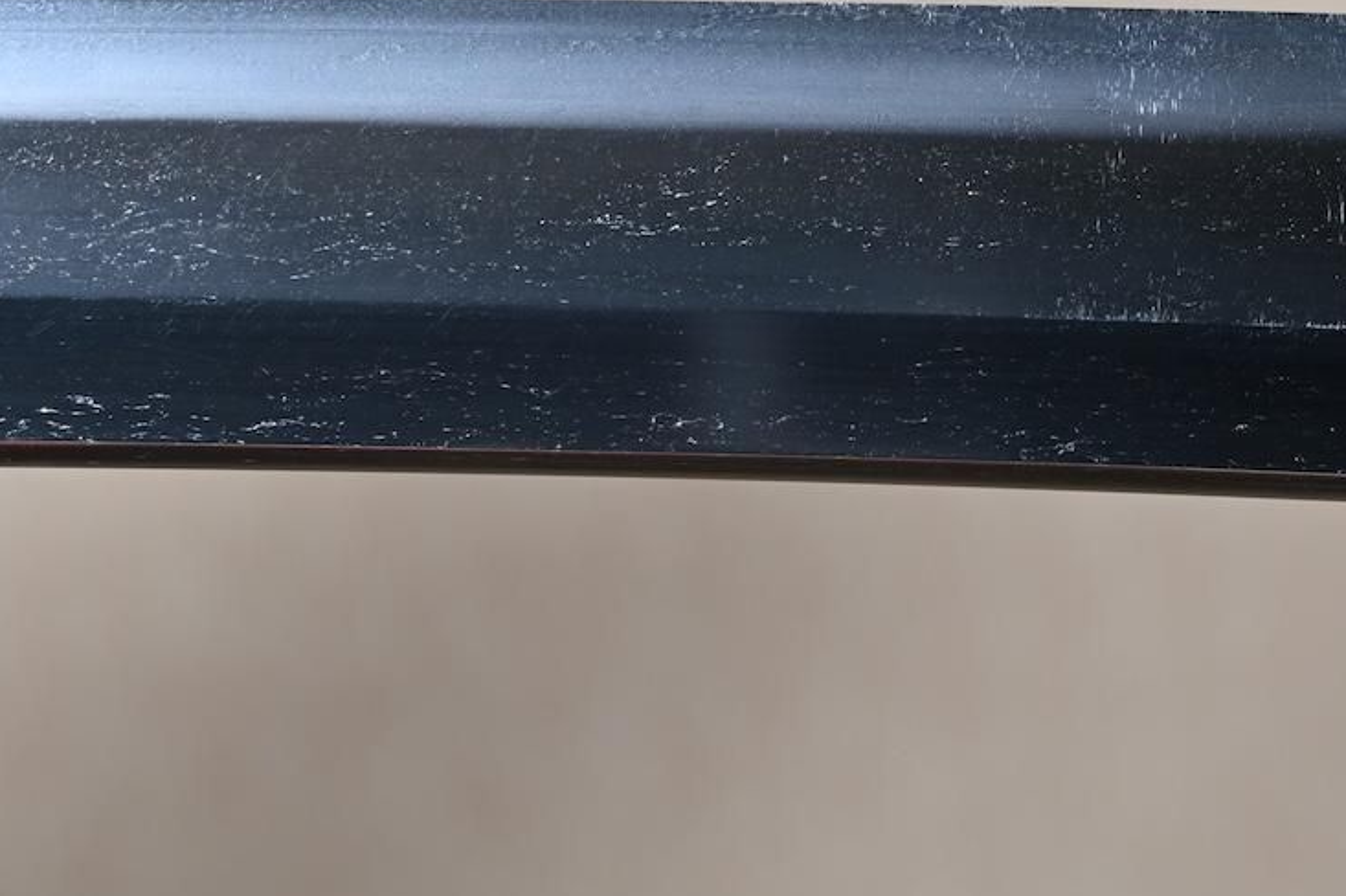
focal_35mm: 172
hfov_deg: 12.0
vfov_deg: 8.0
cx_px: 797
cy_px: 133
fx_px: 6428
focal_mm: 60
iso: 100
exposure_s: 1
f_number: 5
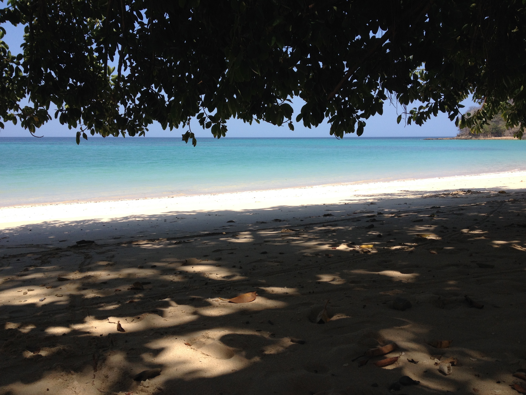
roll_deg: +0.8
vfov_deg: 40.7
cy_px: 198
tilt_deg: -9.8
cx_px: 263
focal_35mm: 35
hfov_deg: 52.6
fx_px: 532
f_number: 2.4
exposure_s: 1/1381
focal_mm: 4.28
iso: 50
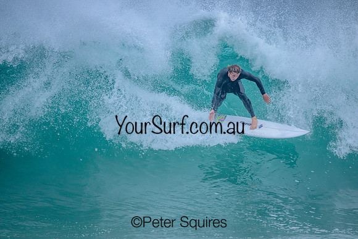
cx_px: 179
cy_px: 120
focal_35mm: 800
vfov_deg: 1.7
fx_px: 7957
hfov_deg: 2.6
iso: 1600
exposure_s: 1/2000
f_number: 6.3
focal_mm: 800
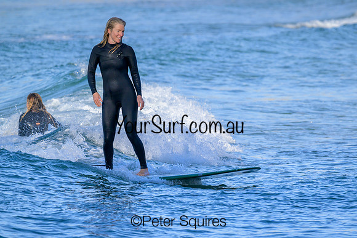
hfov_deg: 4.5
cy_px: 147
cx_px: 239
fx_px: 4540
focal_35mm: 458
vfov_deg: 3.0
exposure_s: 1/1600
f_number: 7.1
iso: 250
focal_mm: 340
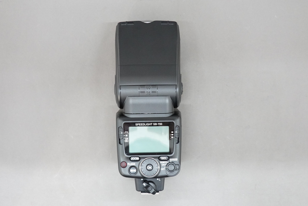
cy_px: 103
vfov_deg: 33.4
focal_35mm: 40
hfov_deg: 48.5
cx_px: 154
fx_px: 342
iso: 2000
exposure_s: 1/40
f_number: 5.6
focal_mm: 14.99
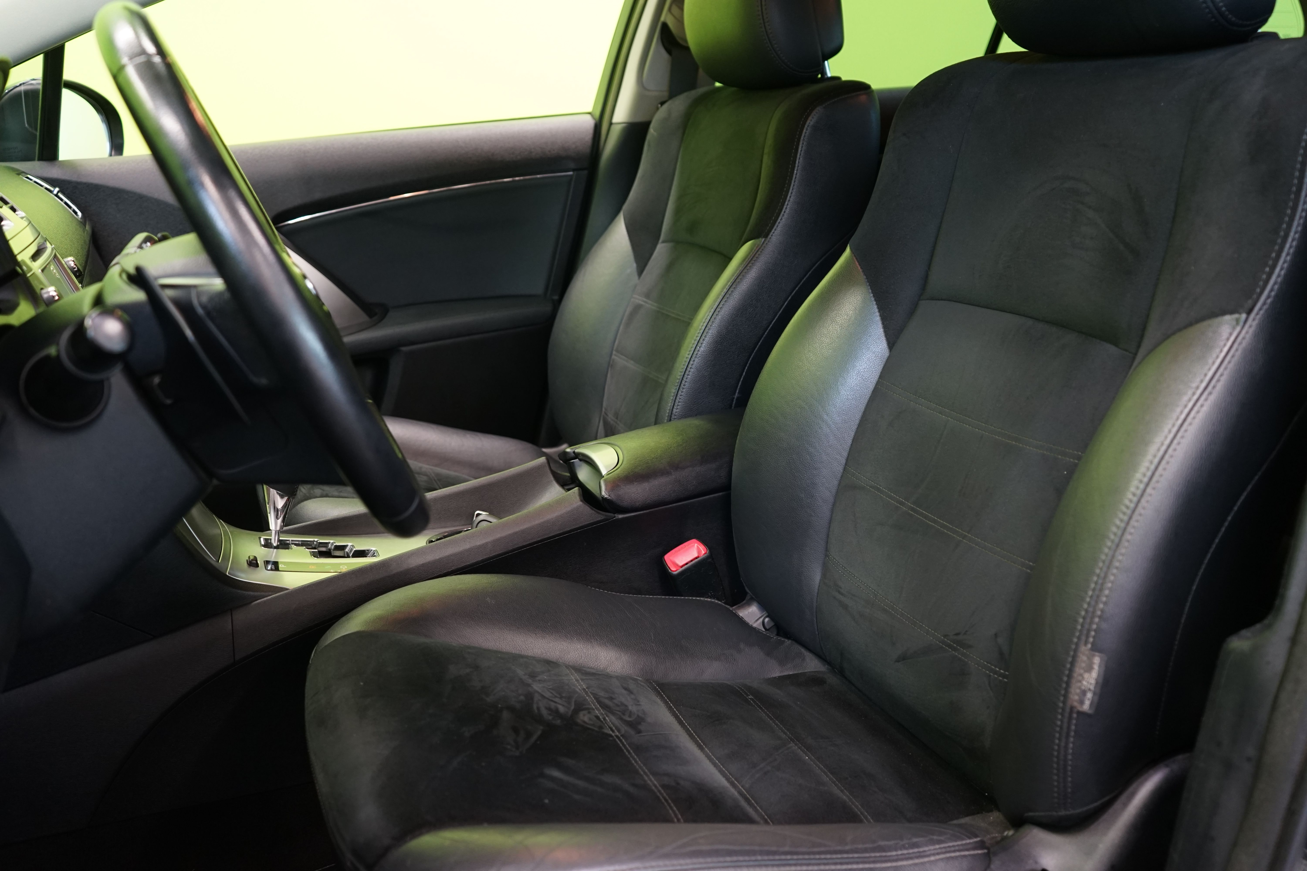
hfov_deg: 60.3
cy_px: 436
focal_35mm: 31
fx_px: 1125
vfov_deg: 42.3
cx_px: 654
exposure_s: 1/20
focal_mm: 31
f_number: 4
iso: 1000
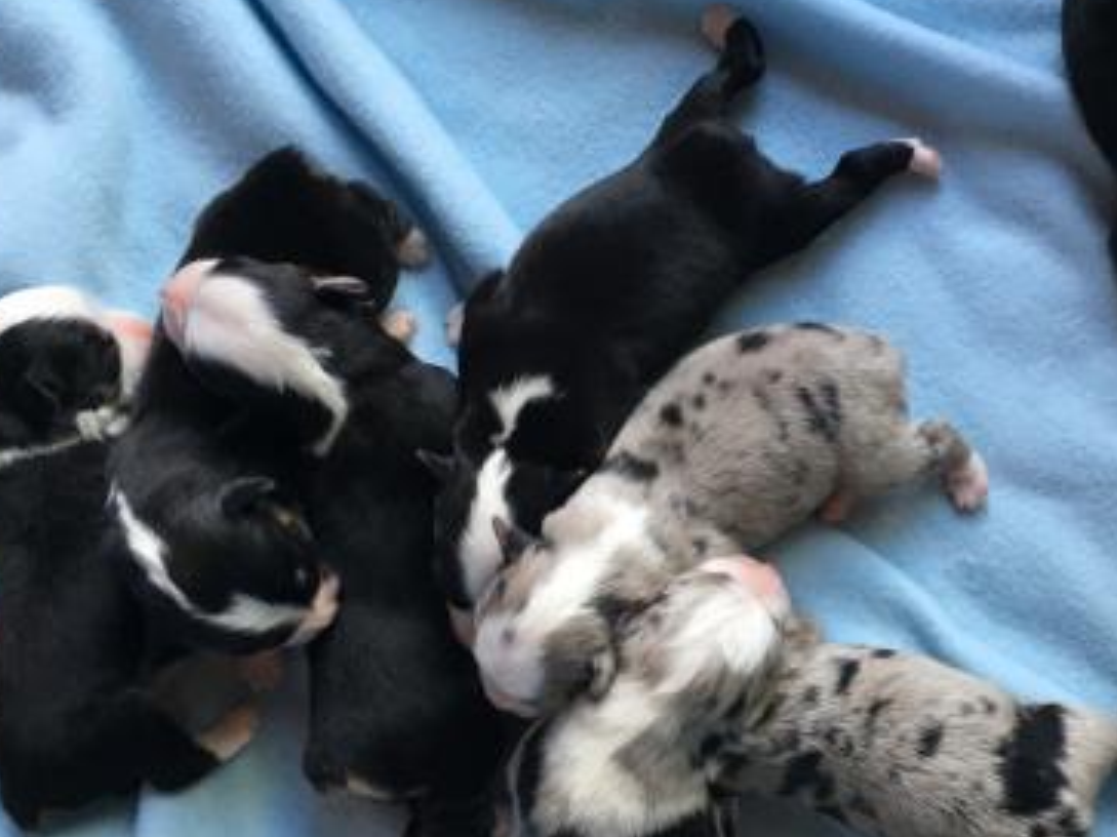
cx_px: 680
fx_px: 1548
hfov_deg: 39.5
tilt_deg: -78.9
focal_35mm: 48
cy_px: 449
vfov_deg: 30.2
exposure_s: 1/30
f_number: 2.2
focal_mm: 4.15
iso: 32
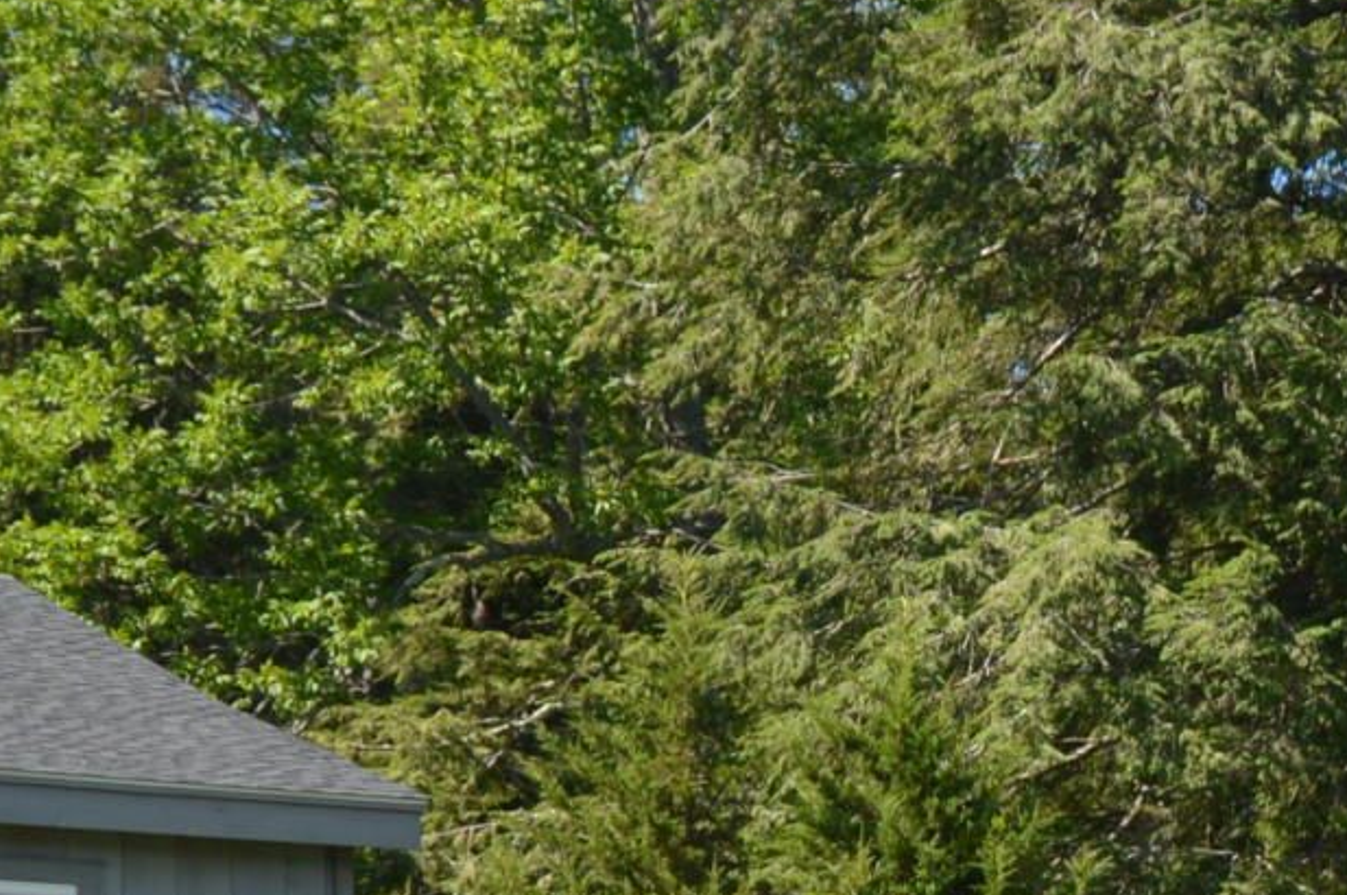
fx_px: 6541
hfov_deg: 11.6
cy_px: 1305
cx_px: 1332
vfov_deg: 7.7
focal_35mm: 175
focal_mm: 24
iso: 100
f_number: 7.1
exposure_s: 1/200
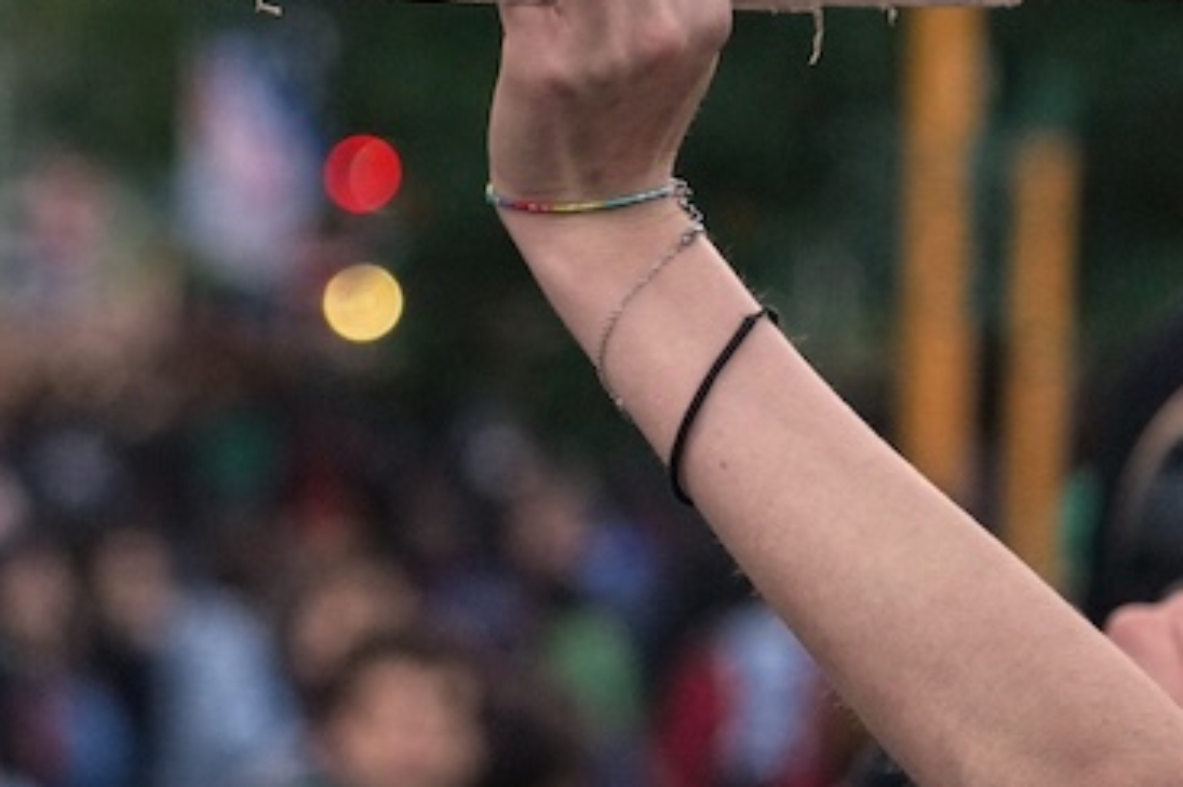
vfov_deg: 6.0
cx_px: -405
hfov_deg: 8.8
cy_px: 110
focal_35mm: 230
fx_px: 7554
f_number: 3.2
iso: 1600
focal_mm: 70
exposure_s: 1/400
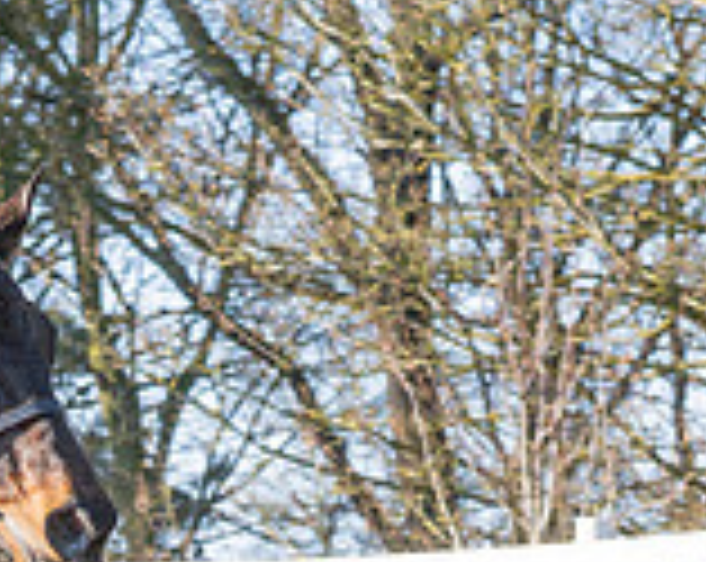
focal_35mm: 420
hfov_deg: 4.6
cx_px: -296
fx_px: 8760
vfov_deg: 3.7
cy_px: 786
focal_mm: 56
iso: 400
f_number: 4.5
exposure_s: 1/1250
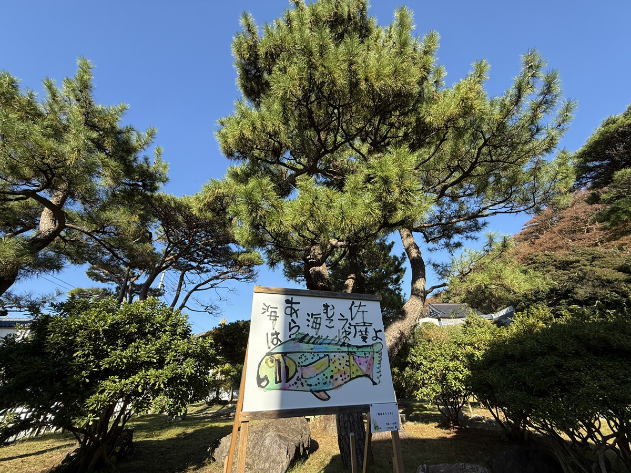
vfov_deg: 85.7
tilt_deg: +31.0
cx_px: 316
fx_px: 255
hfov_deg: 102.1
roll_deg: +0.5
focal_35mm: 14
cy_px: 236
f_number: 2.2
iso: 64
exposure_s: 1/942
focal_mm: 2.22
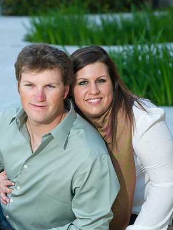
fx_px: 912
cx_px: 86
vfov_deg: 14.4
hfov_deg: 10.8
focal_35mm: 137
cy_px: 130
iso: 400
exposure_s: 1/100
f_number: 5
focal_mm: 125
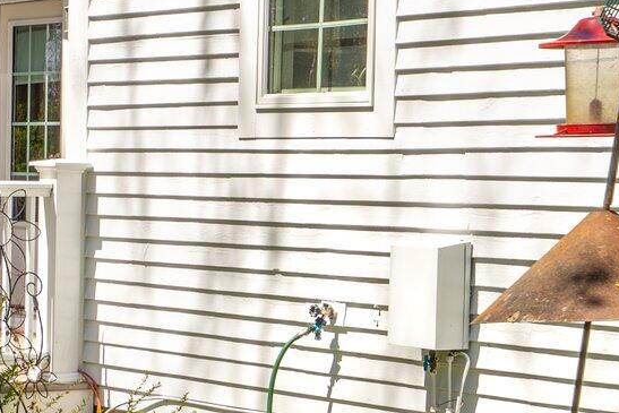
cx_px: -102
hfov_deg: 15.2
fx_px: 2253
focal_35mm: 131
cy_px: 226
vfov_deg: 10.5
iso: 64
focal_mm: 35
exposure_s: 1/200
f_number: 9
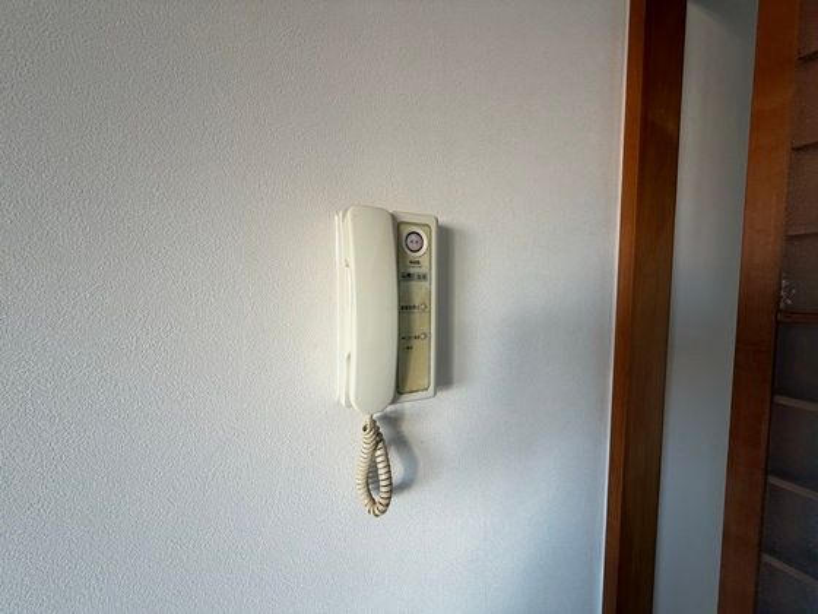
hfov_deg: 102.1
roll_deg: -0.8
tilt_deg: -4.3
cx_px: 409
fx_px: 331
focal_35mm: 14
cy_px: 307
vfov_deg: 85.7
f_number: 2.2
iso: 200
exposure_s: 1/121
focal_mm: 2.22
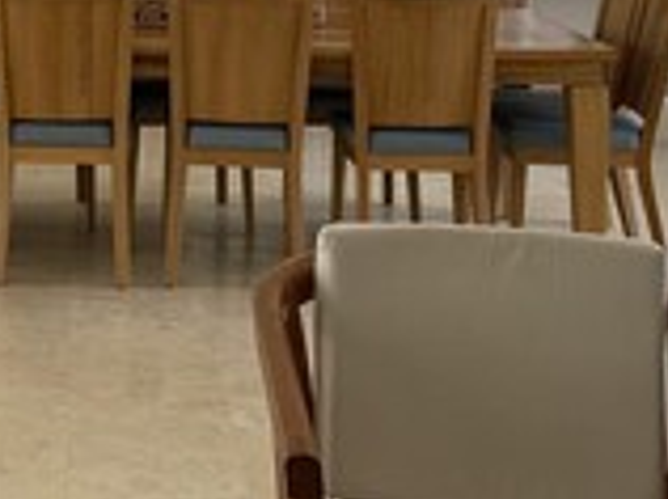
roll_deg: +0.1
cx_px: 108
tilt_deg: +0.0
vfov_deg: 14.1
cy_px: -159
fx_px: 1927
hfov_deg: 19.4
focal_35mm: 100
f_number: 1.8
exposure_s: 1/135
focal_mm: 4.25
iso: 32
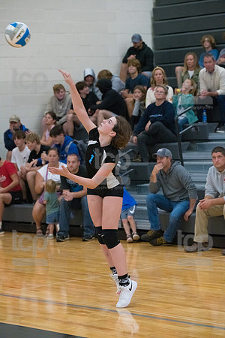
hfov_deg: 10.5
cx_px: 112
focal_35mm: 130
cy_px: 169
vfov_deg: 15.8
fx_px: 1219
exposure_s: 1/1000
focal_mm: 130
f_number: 4.5
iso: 6400
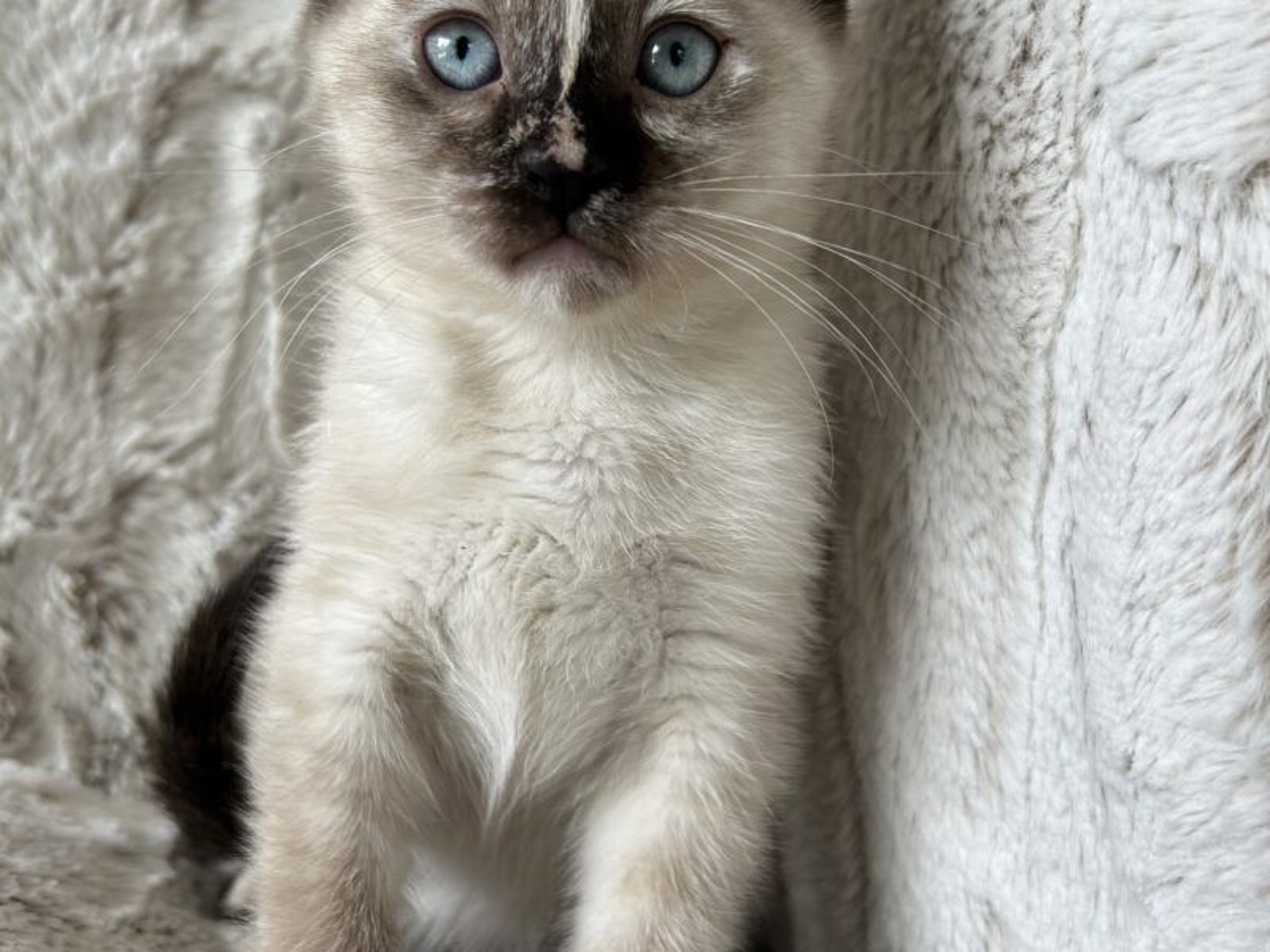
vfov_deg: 53.1
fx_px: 954
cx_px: 635
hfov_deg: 67.3
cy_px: 476
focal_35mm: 26
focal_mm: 5.7
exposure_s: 1/152
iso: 40
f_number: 1.5
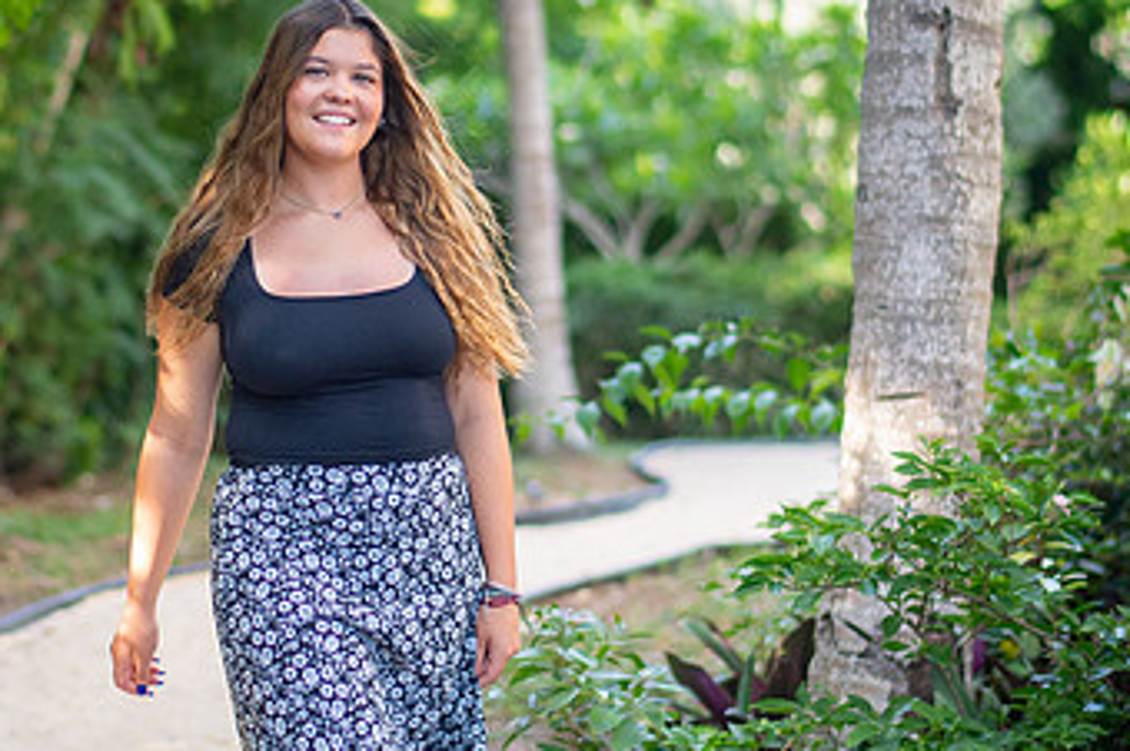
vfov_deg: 10.6
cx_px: 338
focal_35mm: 129
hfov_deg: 15.9
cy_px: 281
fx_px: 4045
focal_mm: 58
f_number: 1.8
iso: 2000
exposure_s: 1/1600
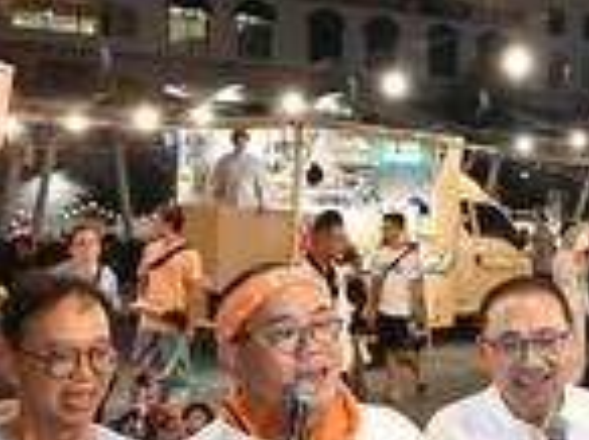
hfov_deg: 25.5
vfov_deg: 19.3
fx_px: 1280
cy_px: 337
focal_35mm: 75
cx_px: 476
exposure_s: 1/125
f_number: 4
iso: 2500
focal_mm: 28.5
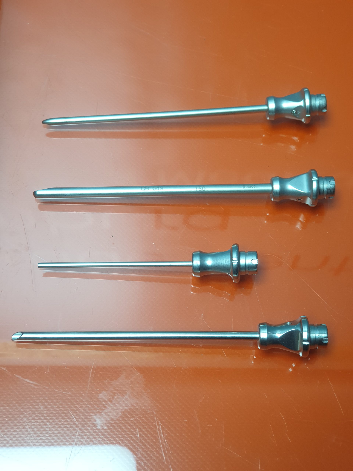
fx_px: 707
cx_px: 176
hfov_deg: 28.0
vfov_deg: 36.8
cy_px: 236
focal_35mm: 52
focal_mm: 6
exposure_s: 1/33
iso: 100
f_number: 2.4
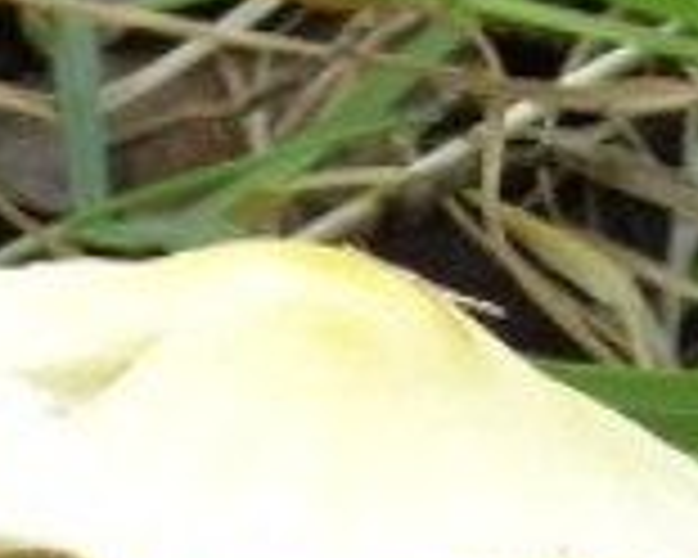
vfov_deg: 8.6
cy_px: 814
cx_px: -198
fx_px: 3636
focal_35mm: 176
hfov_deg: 10.7
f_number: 3.7
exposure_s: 1/125
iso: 80
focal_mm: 7.8
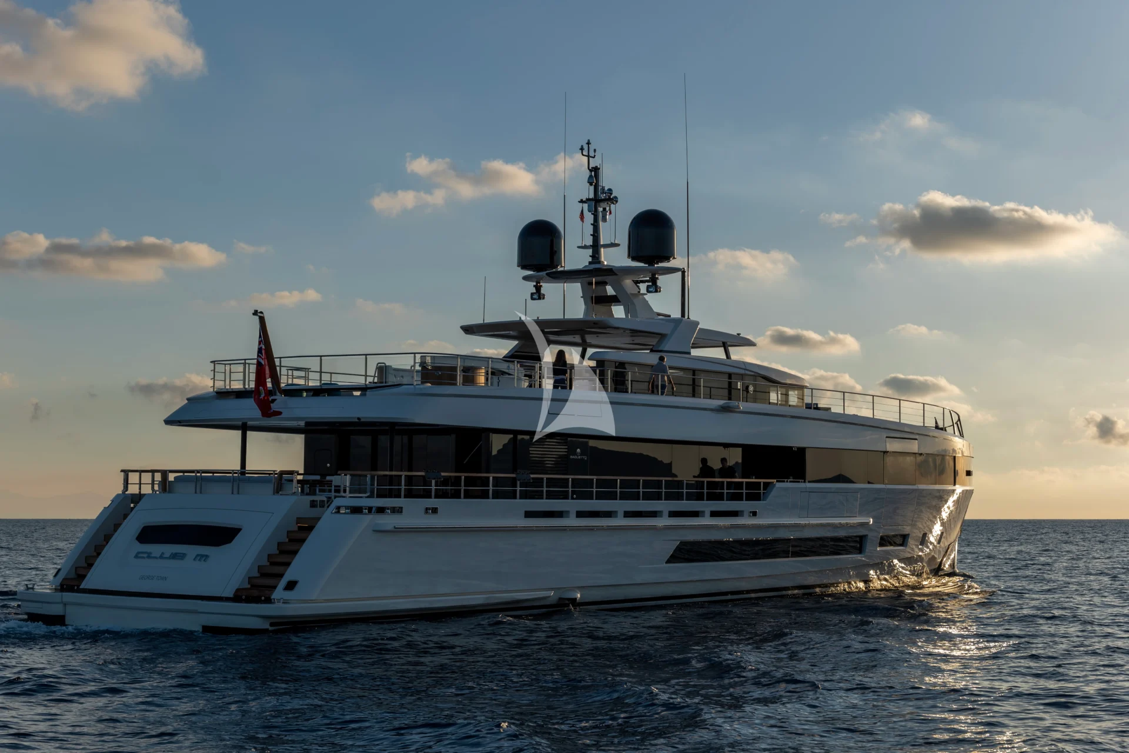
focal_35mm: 58
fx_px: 1819
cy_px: 376
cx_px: 564
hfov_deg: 34.5
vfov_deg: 23.4
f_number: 7.1
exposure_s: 1/320
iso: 100
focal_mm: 58
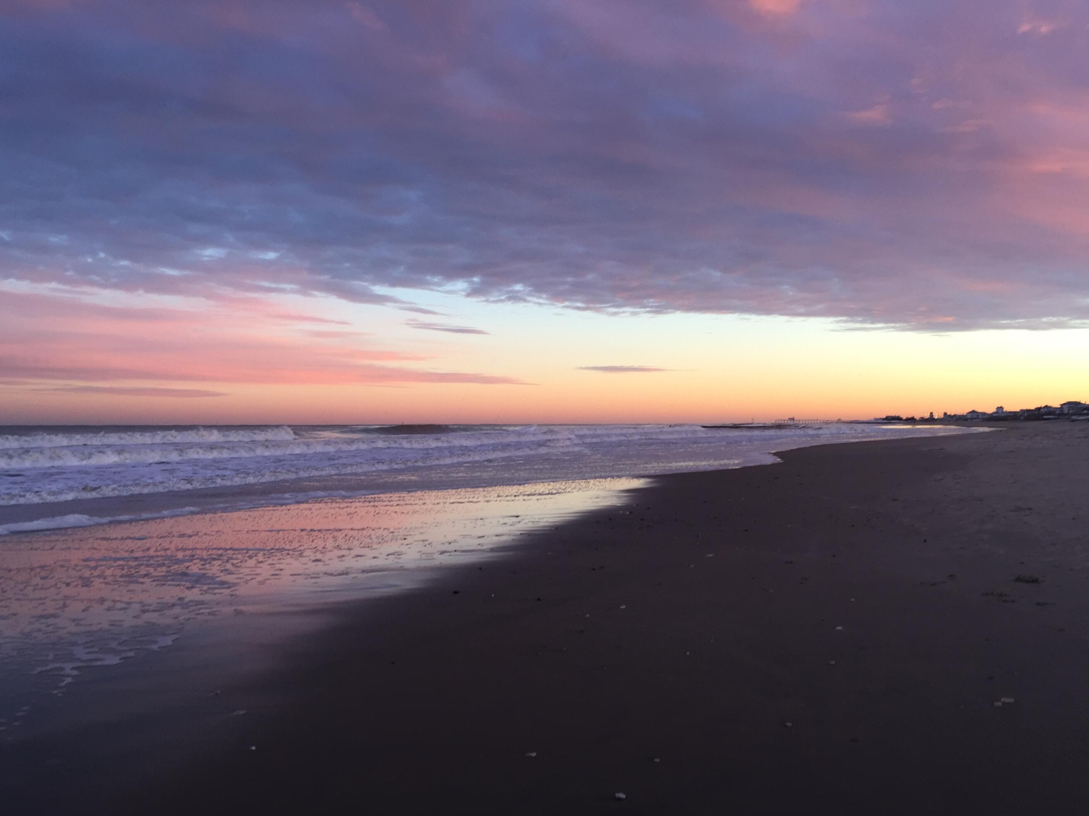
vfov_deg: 42.9
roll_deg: +0.6
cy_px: 441
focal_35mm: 33
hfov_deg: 55.3
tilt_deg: -1.3
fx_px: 1038
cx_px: 514
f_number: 2.2
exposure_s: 1/60
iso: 32
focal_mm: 4.15
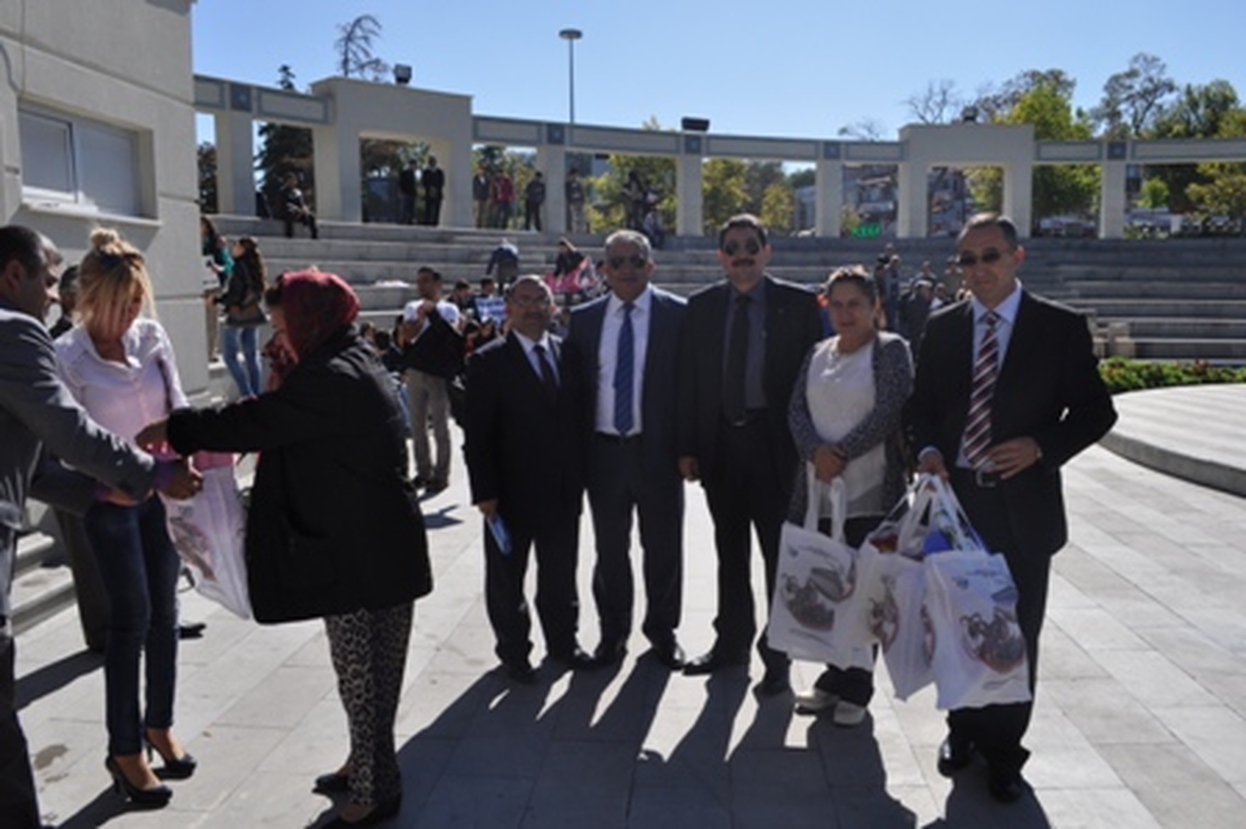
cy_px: 414
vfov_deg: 43.5
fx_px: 1038
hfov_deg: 62.0
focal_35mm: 30
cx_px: 623
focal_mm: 20
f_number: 10
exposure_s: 1/400
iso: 200
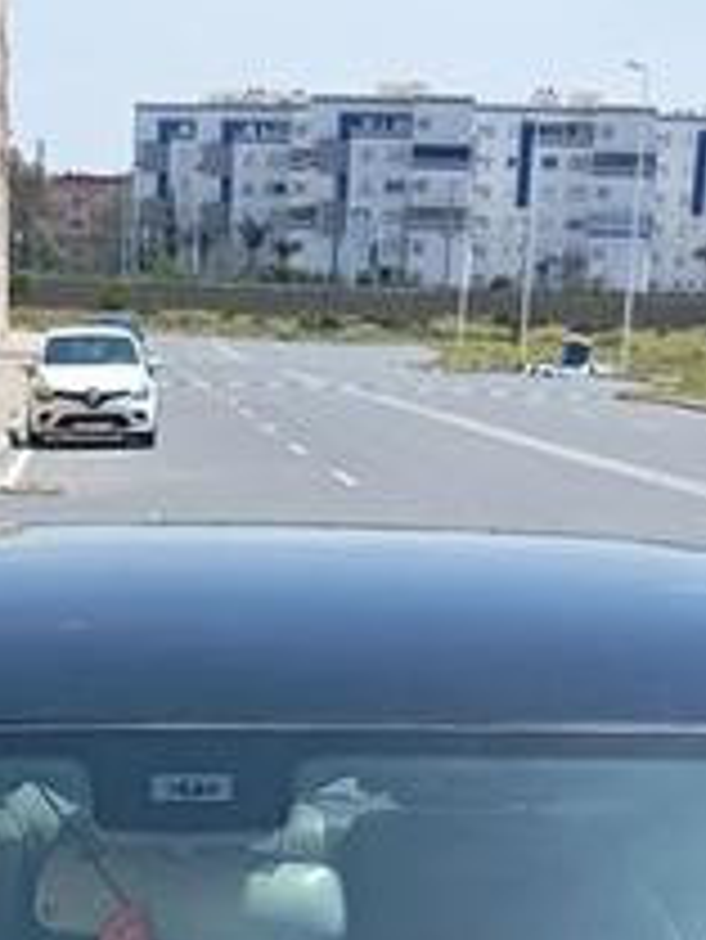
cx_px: 85
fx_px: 3151
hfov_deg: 12.7
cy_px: 1934
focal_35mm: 116
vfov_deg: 14.0
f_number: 1.8
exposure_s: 1/630
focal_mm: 4.22
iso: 113
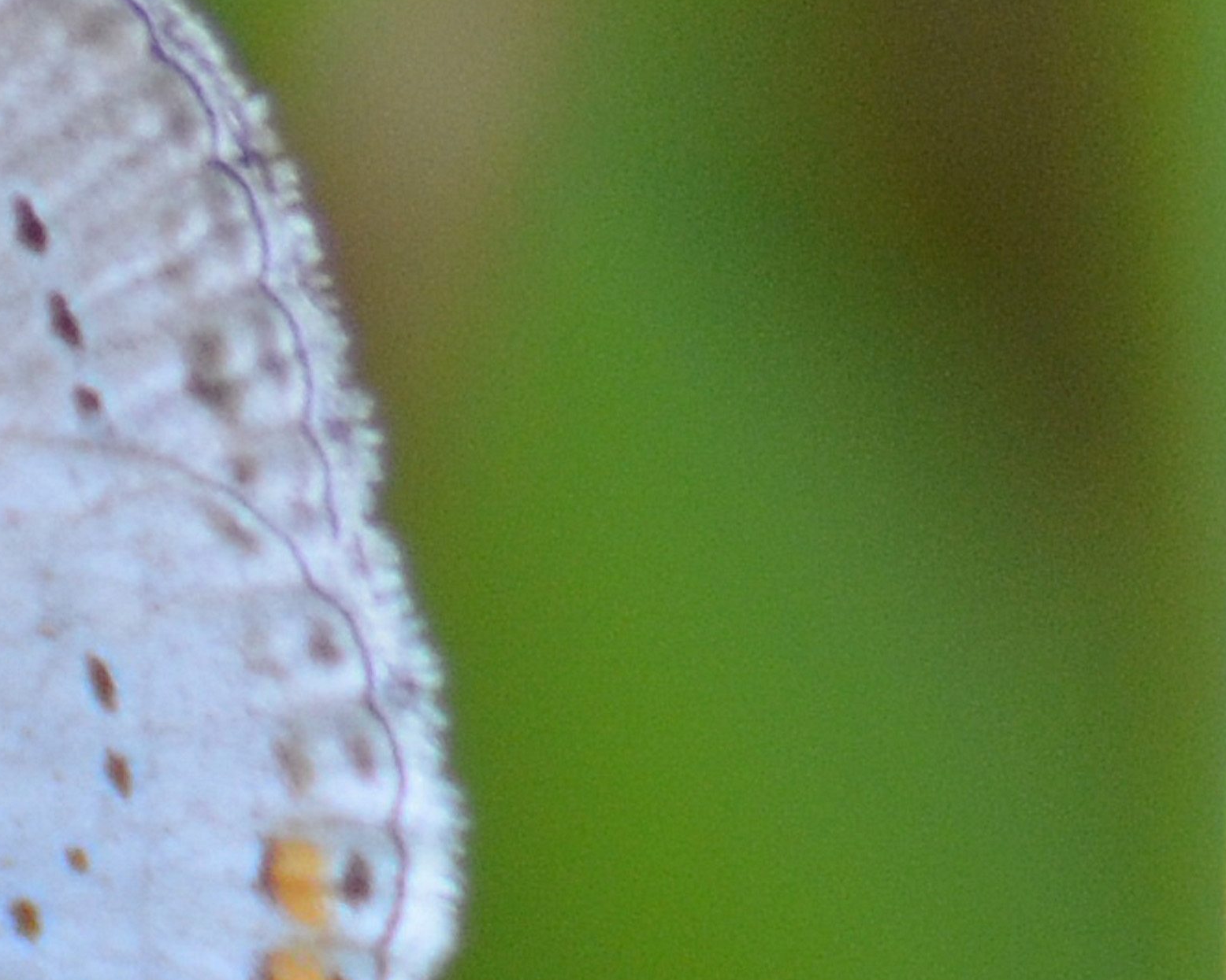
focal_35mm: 1335
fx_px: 48443
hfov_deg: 1.4
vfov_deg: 1.2
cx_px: 5
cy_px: 1369
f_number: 5.6
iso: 500
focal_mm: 300
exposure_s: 1/250
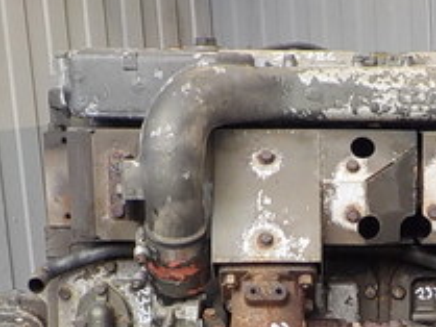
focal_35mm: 92
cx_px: 396
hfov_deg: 20.8
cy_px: 333
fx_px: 1159
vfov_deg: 15.8
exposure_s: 1/40
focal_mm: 4.1
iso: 125
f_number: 3.3
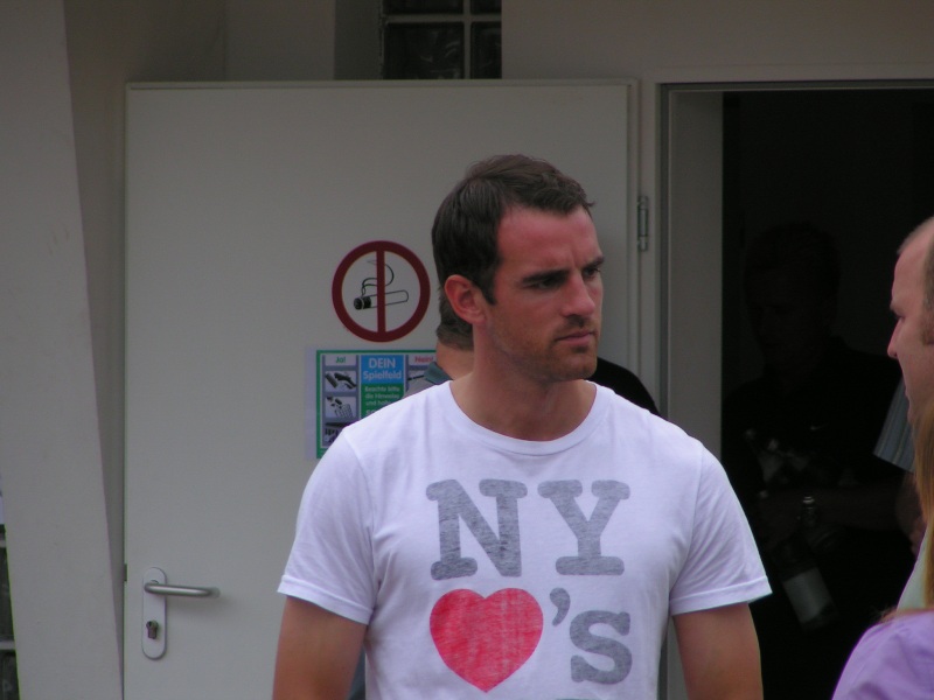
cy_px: 350
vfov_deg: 3.9
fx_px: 10253
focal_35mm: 380
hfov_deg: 5.2
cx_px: 467
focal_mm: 58
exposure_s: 1/800
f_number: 3.5
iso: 50
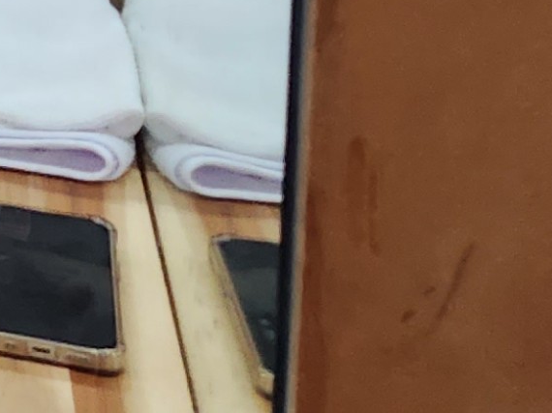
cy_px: -624
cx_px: -1022
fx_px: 2471
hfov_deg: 10.0
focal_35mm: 155
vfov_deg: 8.6
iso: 200
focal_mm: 5.4
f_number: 1.8
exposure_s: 1/120
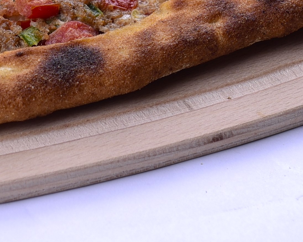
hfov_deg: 5.4
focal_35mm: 360
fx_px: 3229
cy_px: -41
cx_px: 80
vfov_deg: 4.3
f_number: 5
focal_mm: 70
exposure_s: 1/125
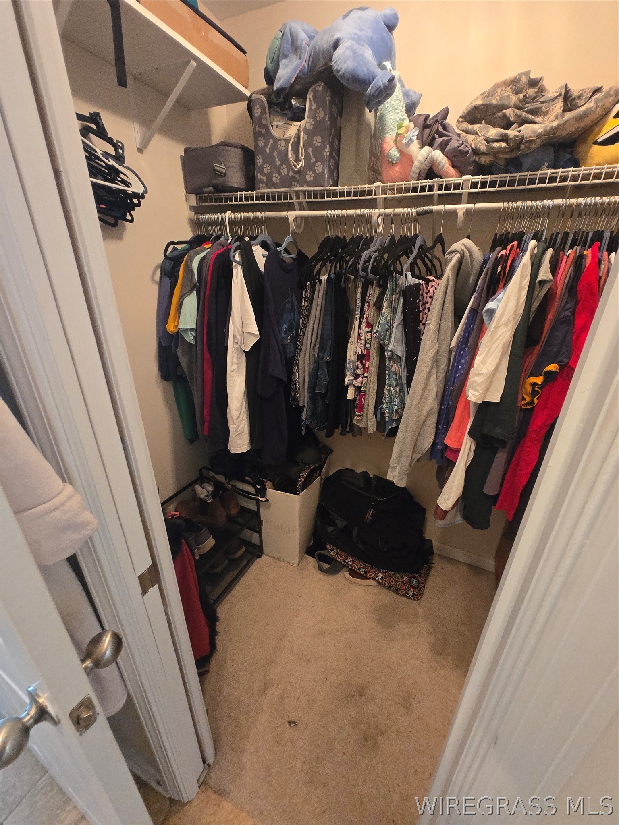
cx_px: 310
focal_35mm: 13
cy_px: 412
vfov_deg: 106.2
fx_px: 310
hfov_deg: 89.9
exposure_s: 1/60
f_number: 2.2
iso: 640
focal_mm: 1.7
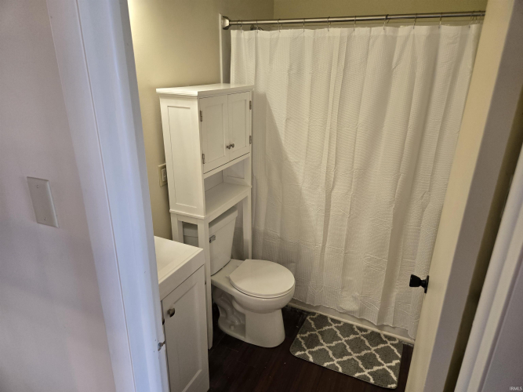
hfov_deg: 73.9
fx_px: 347
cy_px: 196
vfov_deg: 58.9
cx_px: 262
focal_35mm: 23
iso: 200
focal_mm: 5.4
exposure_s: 1/120
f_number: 1.8
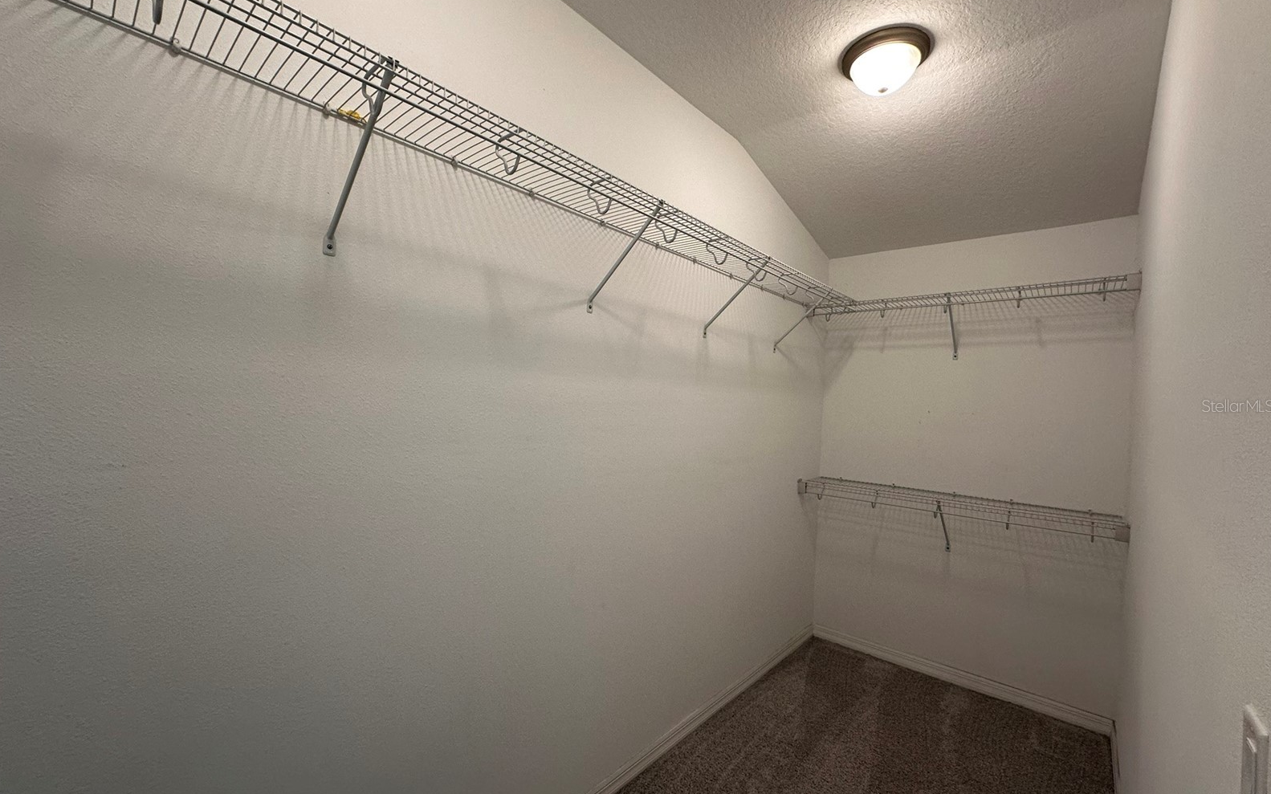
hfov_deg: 101.5
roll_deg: -2.4
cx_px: 635
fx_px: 520
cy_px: 405
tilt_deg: -0.6
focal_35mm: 15
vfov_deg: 74.8
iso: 160
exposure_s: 1/120
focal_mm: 2.22
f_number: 2.2
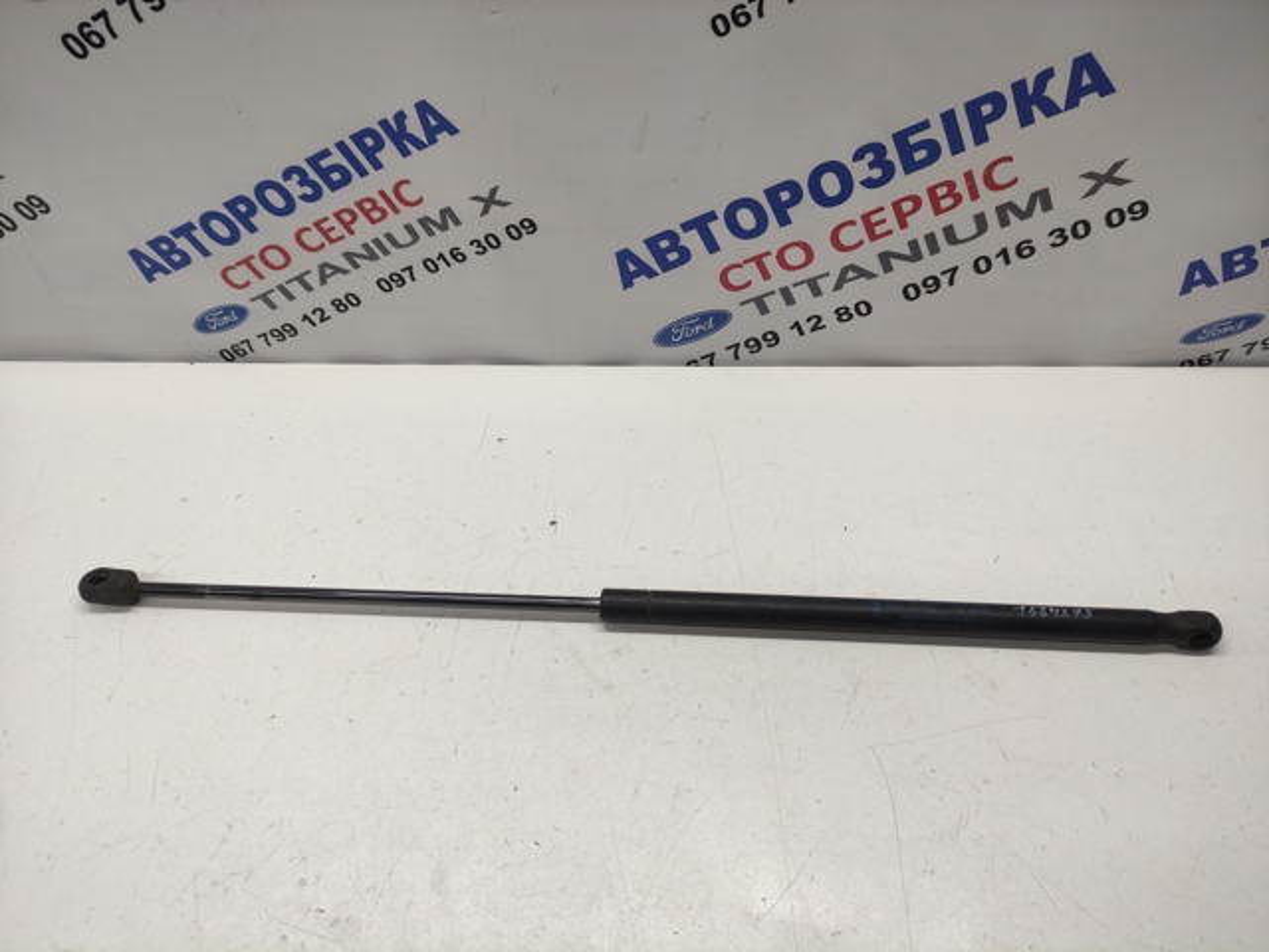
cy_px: 476
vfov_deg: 54.9
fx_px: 916
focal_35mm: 25
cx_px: 634
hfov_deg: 69.4
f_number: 1.89
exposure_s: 1/100
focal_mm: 5.43
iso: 121
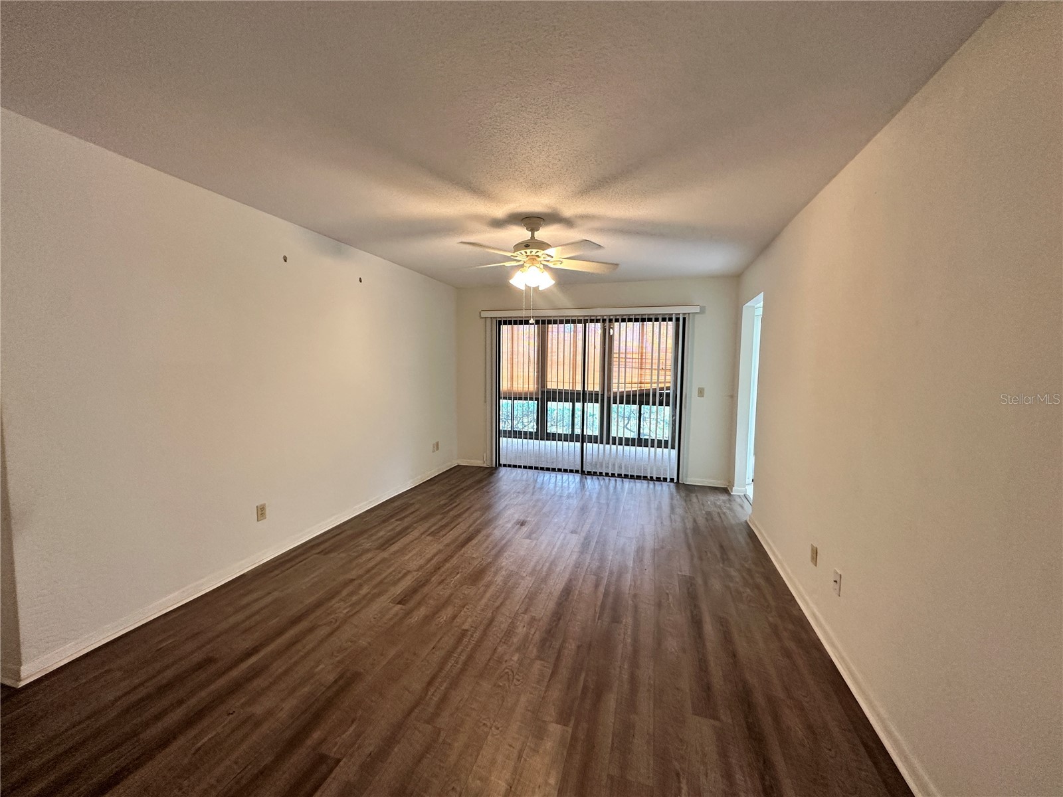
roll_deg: -1.4
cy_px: 398
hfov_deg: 102.1
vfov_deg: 85.7
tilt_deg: -4.7
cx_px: 532
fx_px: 430
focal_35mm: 14
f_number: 2.2
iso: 200
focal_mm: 2.22
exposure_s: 1/60
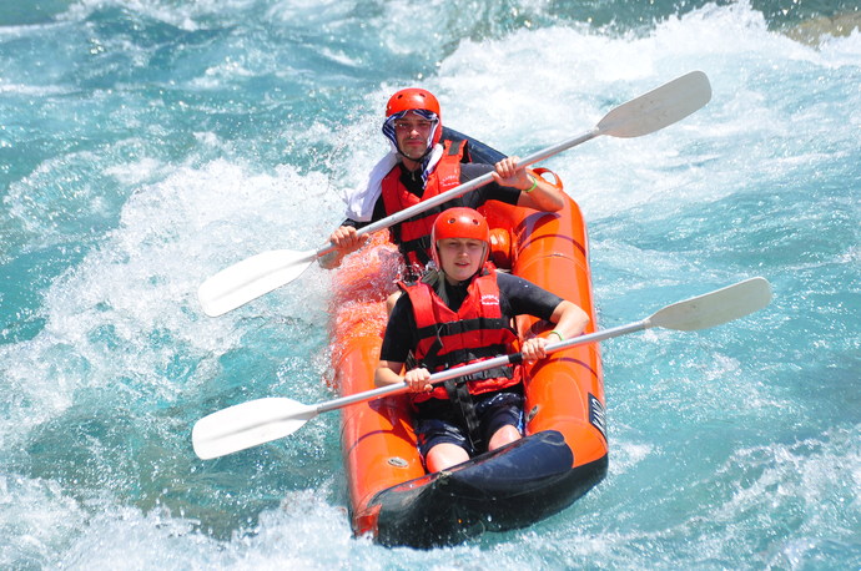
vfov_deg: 3.0
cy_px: 286
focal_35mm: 450
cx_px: 430
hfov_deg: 4.6
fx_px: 10747
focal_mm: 300
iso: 320
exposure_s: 1/1000
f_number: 6.3
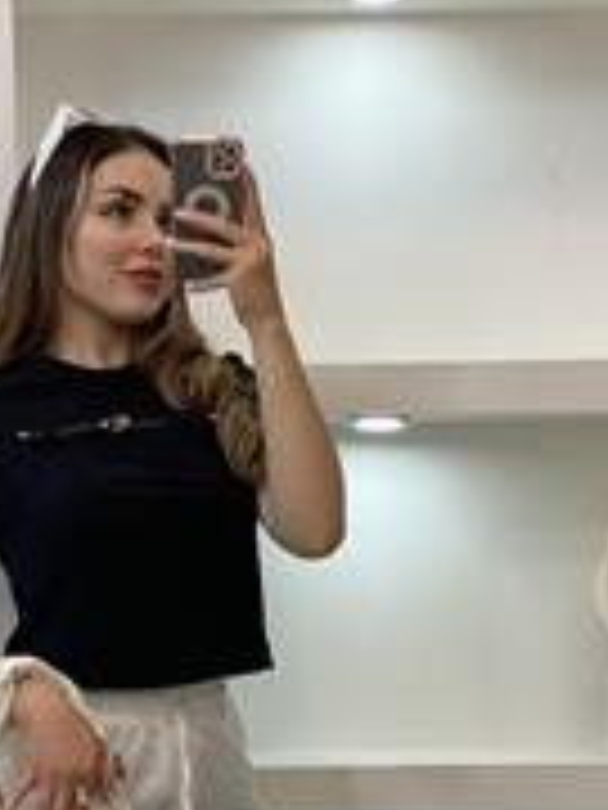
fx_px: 2787
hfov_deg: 12.4
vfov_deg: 16.2
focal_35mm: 119
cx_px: 86
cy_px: 821
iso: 64
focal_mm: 6
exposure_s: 1/100
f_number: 2
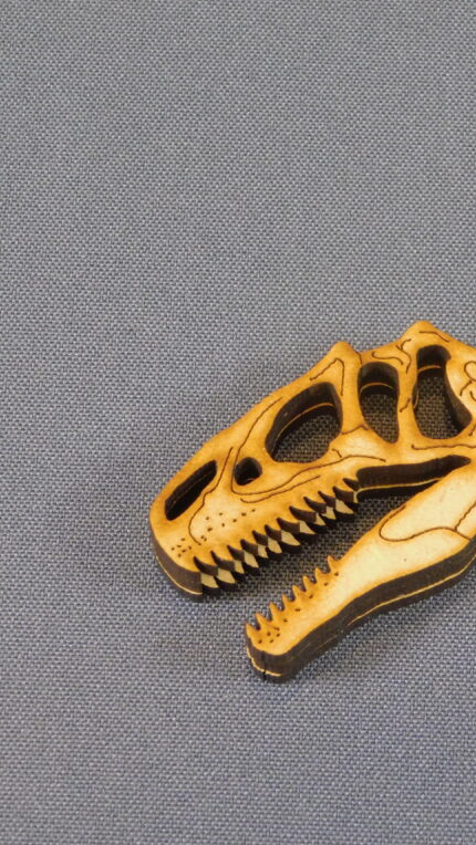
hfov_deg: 7.2
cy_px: 421
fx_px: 3768
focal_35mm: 168
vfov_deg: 12.8
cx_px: 442
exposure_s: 1/8
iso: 800
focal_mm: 20.3
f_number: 4.8
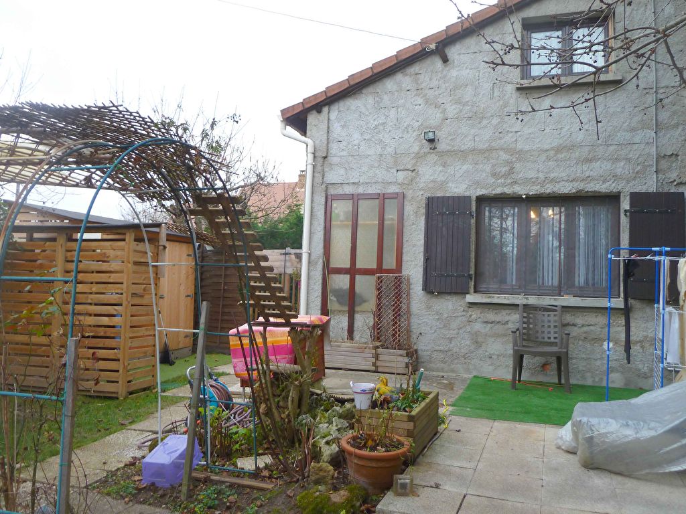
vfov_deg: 48.2
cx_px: 343
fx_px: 575
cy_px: 257
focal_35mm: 29
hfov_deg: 61.7
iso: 80
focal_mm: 4.7
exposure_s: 1/40
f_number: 3.4
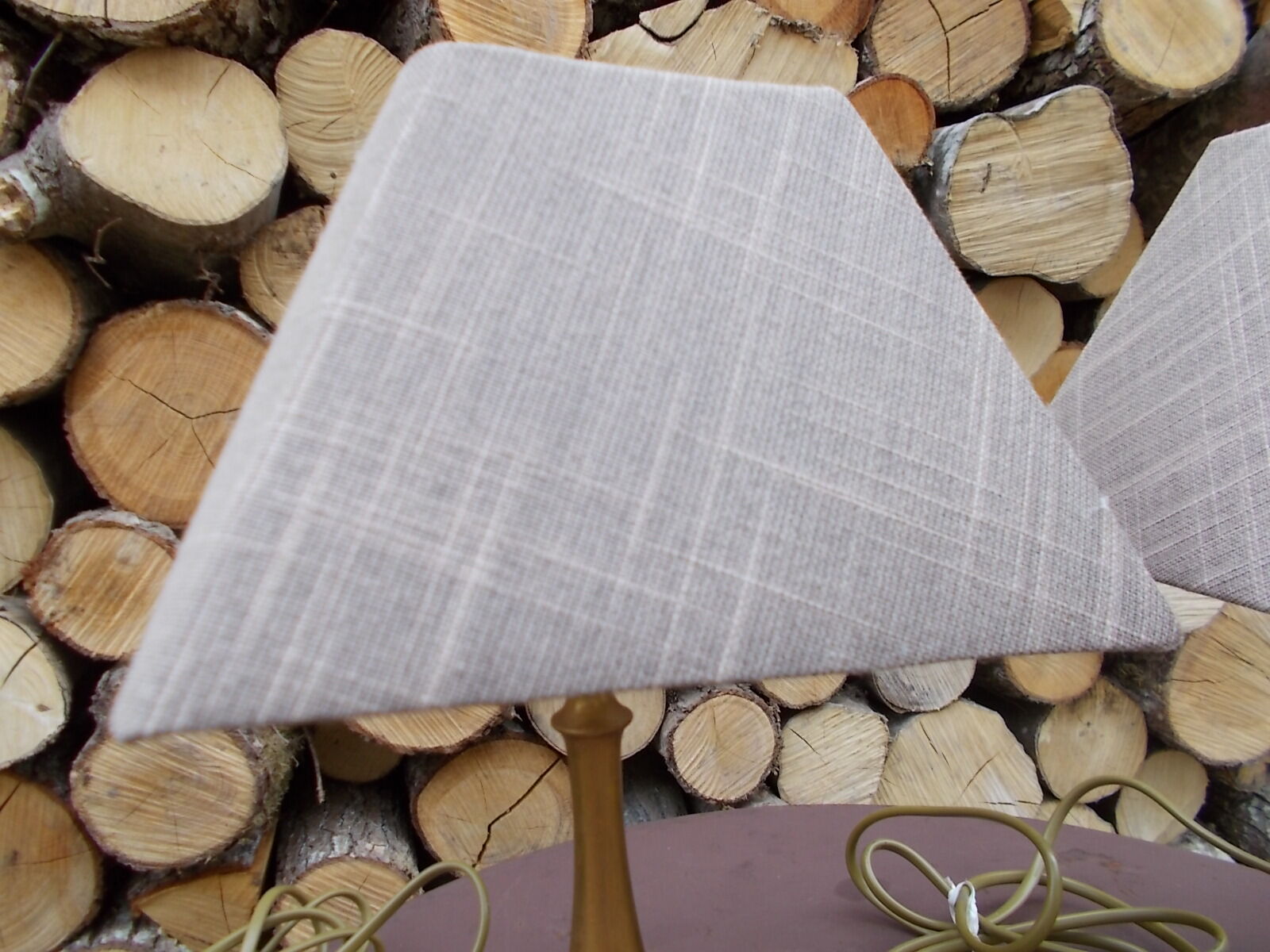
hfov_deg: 67.3
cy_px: 476
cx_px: 635
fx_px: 954
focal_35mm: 26
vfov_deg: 53.1
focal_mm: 4.6
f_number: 3.2
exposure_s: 1/50
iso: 80
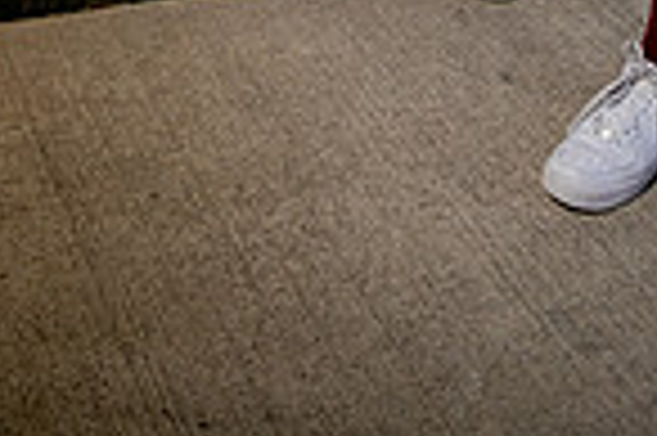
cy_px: -521
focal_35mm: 74
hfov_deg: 26.7
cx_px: 544
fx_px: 1349
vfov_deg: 14.2
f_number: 10
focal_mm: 24
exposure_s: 1/250
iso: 125
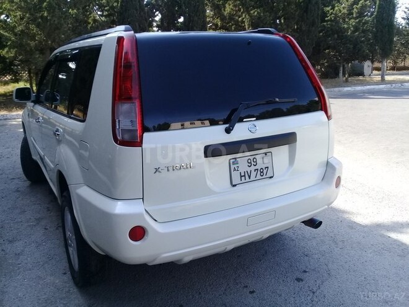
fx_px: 366
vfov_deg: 45.4
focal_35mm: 31
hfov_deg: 58.4
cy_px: 154
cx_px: 204
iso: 50
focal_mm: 3.3
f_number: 2.2
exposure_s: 1/344
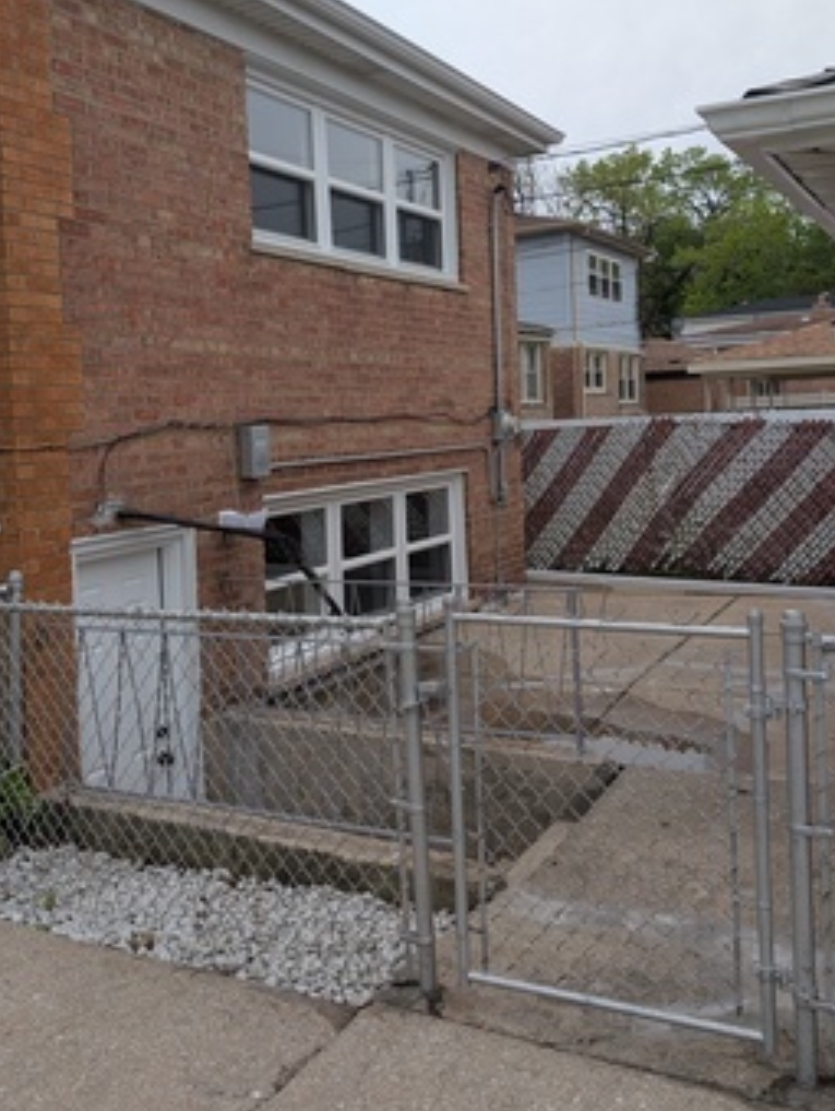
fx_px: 1091
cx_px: 345
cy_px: 456
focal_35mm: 34
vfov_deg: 53.6
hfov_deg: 41.7
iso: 22
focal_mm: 6.9
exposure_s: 1/778
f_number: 1.68
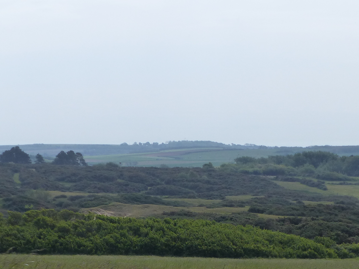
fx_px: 1369
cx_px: 219
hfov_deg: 14.9
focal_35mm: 132
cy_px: 236
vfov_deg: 11.2
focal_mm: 11.4
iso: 160
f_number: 4
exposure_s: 1/1600
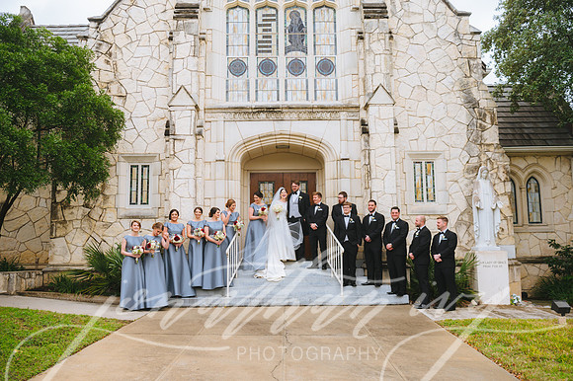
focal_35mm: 32
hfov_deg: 58.7
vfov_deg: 41.1
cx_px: 286
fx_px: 509
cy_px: 190
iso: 250
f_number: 4
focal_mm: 32
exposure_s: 1/800
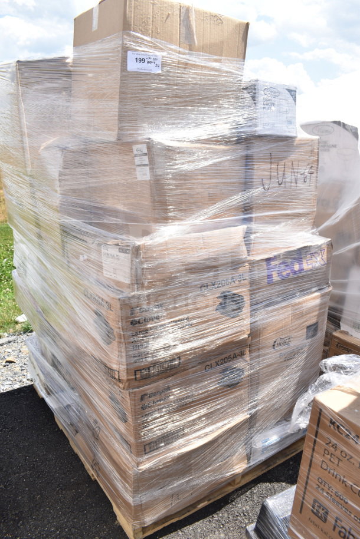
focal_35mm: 27
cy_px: 270
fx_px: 405
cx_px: 180
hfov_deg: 47.9
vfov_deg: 67.4
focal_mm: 18
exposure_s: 1/320
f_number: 7.1
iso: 200
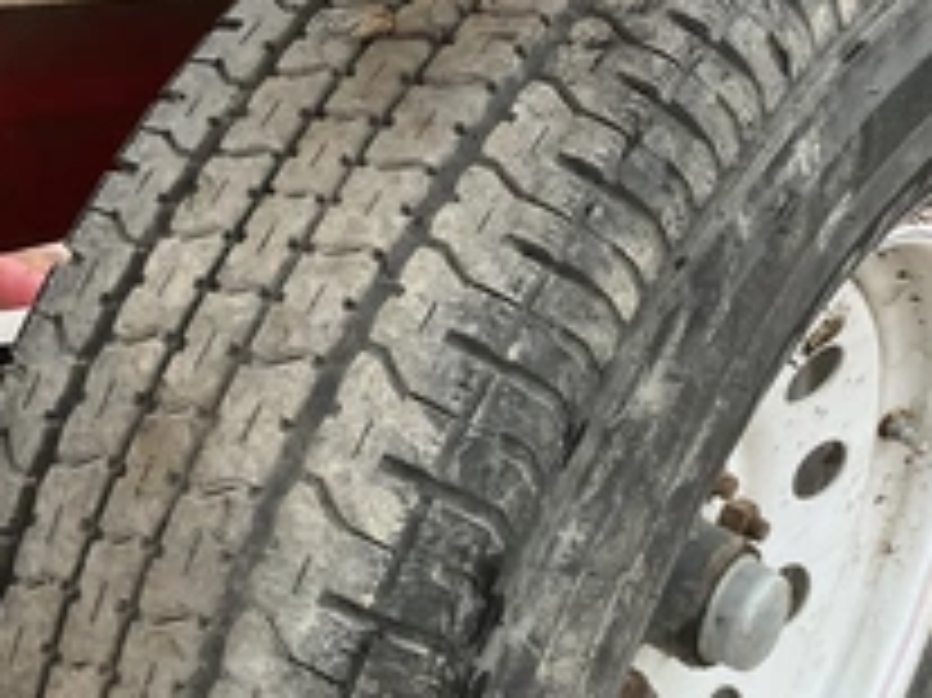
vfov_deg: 26.1
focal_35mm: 56
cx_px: 504
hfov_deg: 34.3
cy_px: 338
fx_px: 1507
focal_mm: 3
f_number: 1.8
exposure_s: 1/122
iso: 64
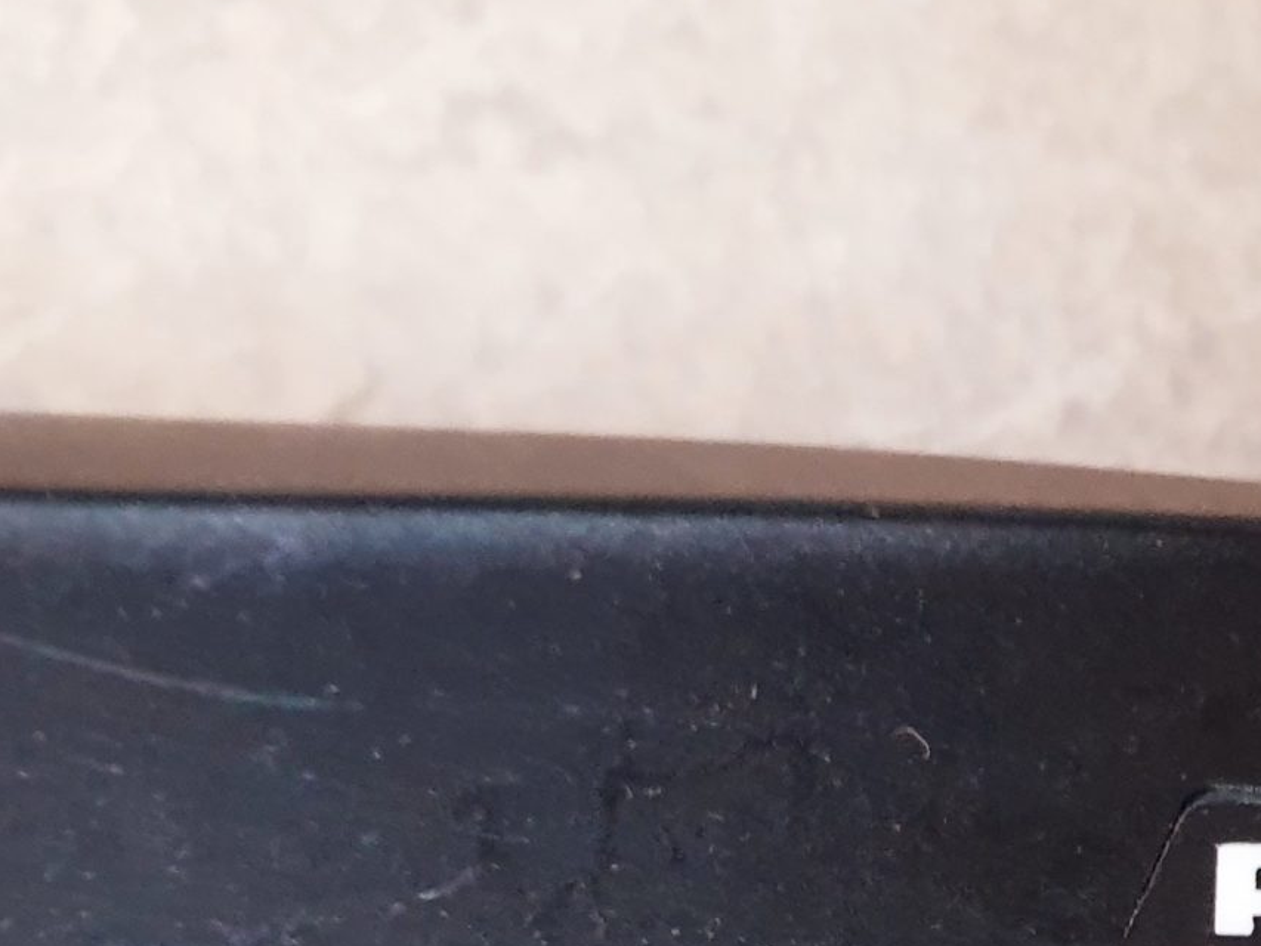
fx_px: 2842
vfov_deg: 18.1
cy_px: 1072
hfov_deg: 23.1
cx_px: 1487
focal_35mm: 78
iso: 200
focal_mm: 4.3
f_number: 2.4
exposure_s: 1/50
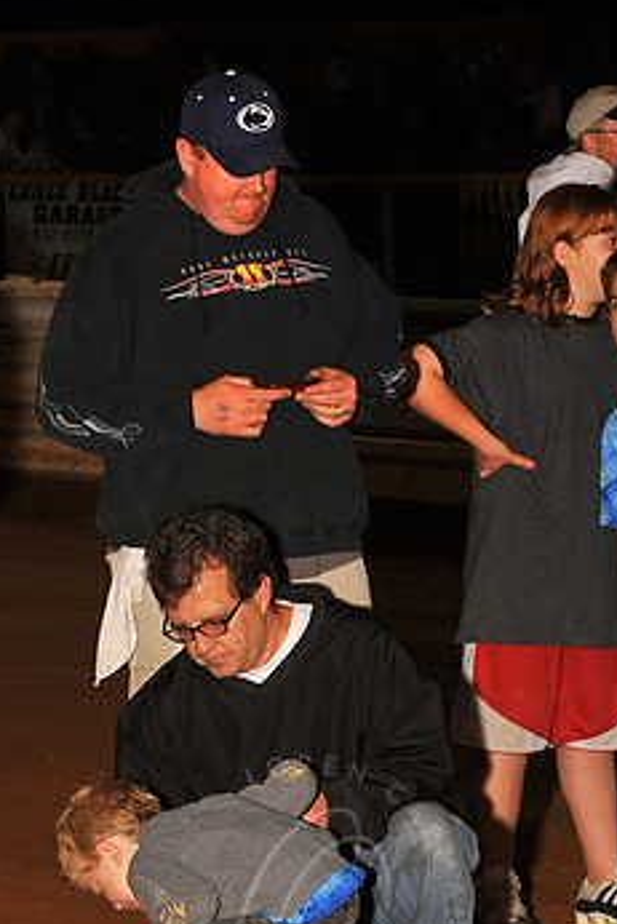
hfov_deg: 15.0
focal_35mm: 91
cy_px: 580
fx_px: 2337
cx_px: 304
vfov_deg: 22.3
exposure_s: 1/320
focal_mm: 70
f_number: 7.1
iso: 500
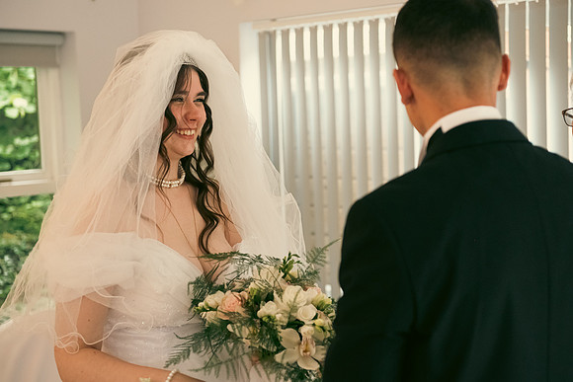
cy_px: 191
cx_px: 286
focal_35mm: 61
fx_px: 971
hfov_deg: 32.9
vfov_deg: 22.3
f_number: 3.5
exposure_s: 1/160
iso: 1600
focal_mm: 58
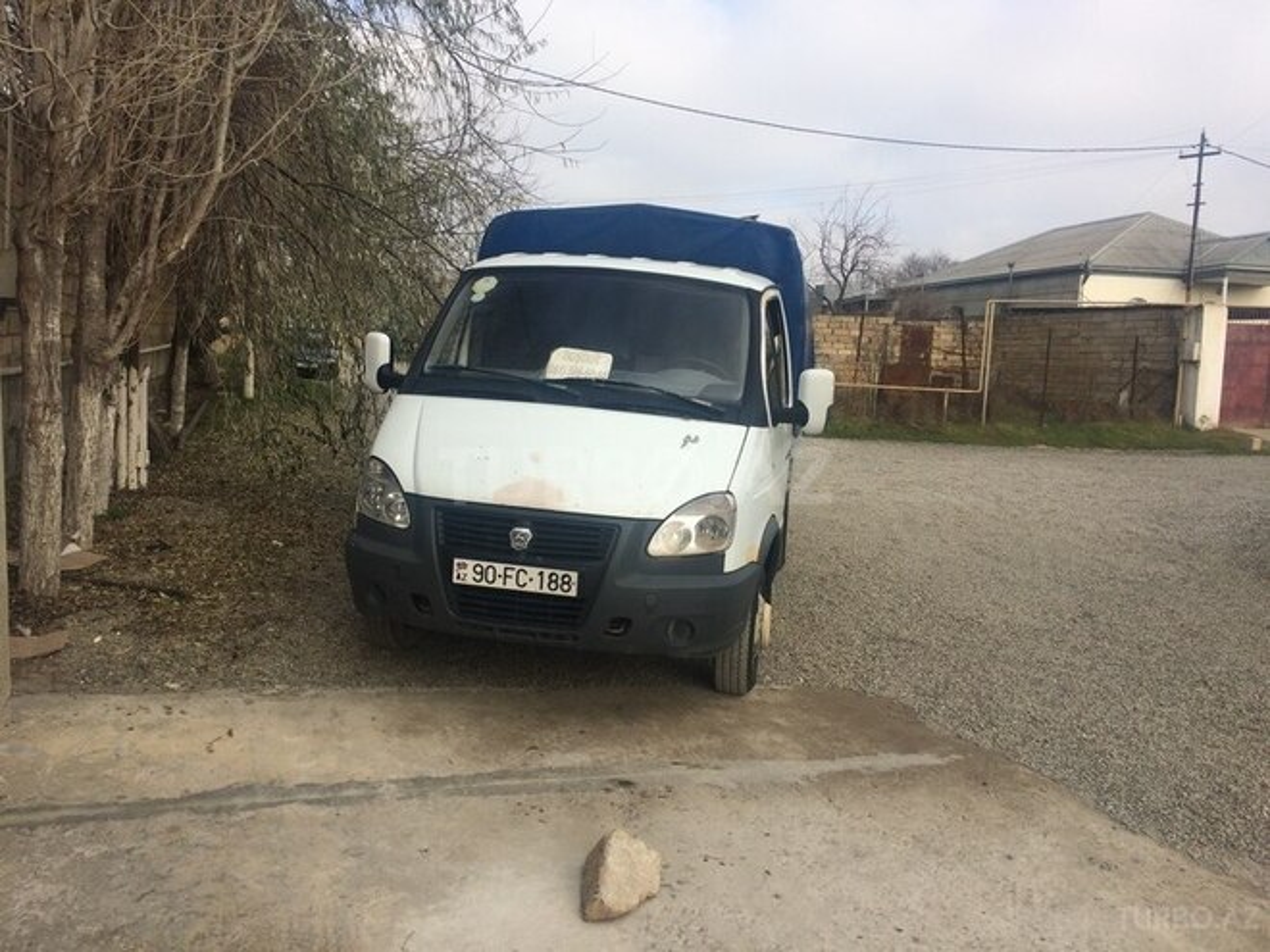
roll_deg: -2.3
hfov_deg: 61.7
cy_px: 476
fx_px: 1064
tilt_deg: -5.2
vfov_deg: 48.2
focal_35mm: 29
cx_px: 635
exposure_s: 1/1642
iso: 32
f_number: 2.2
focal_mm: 4.15
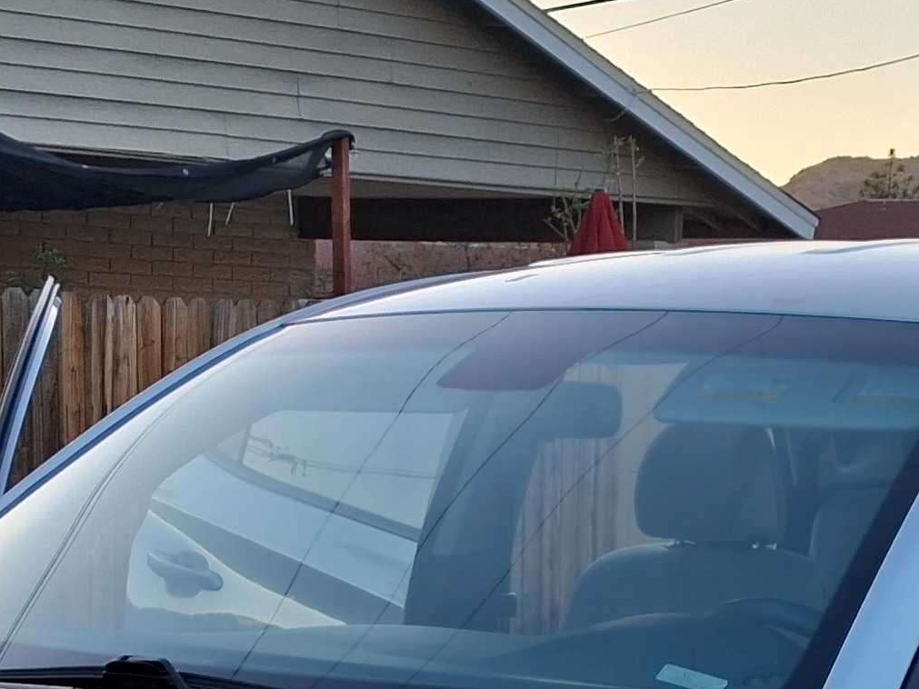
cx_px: 624
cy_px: 848
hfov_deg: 18.0
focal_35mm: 109
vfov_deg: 13.2
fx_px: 2893
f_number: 1.8
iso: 25
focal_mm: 4
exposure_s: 1/128
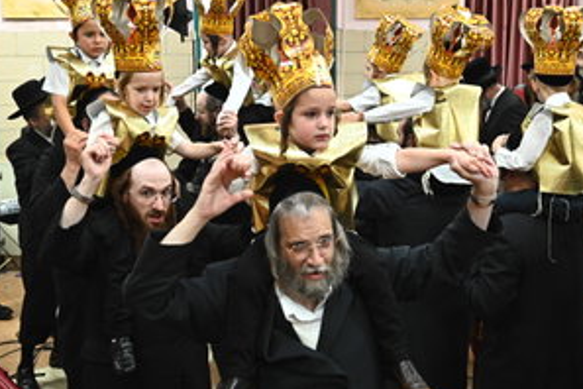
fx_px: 826
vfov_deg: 26.5
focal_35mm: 51
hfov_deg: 38.9
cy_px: 173
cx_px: 315
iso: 2500
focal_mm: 38
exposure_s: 1/160
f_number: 3.5
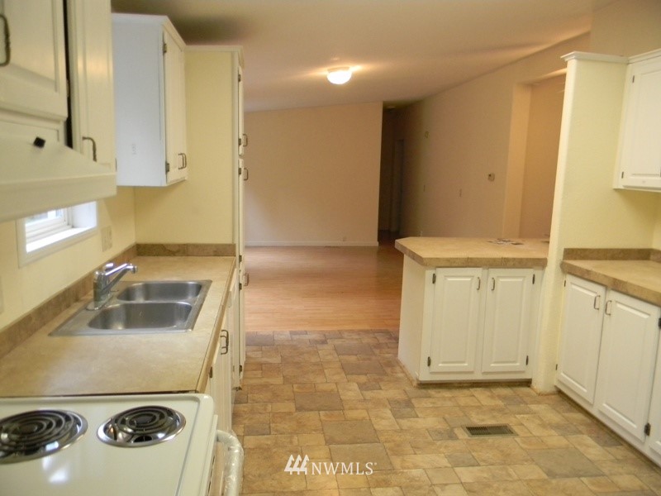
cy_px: 248
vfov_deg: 49.7
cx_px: 330
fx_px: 535
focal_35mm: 28
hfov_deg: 63.4
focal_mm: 5
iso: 400
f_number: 3.5
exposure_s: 1/26.1
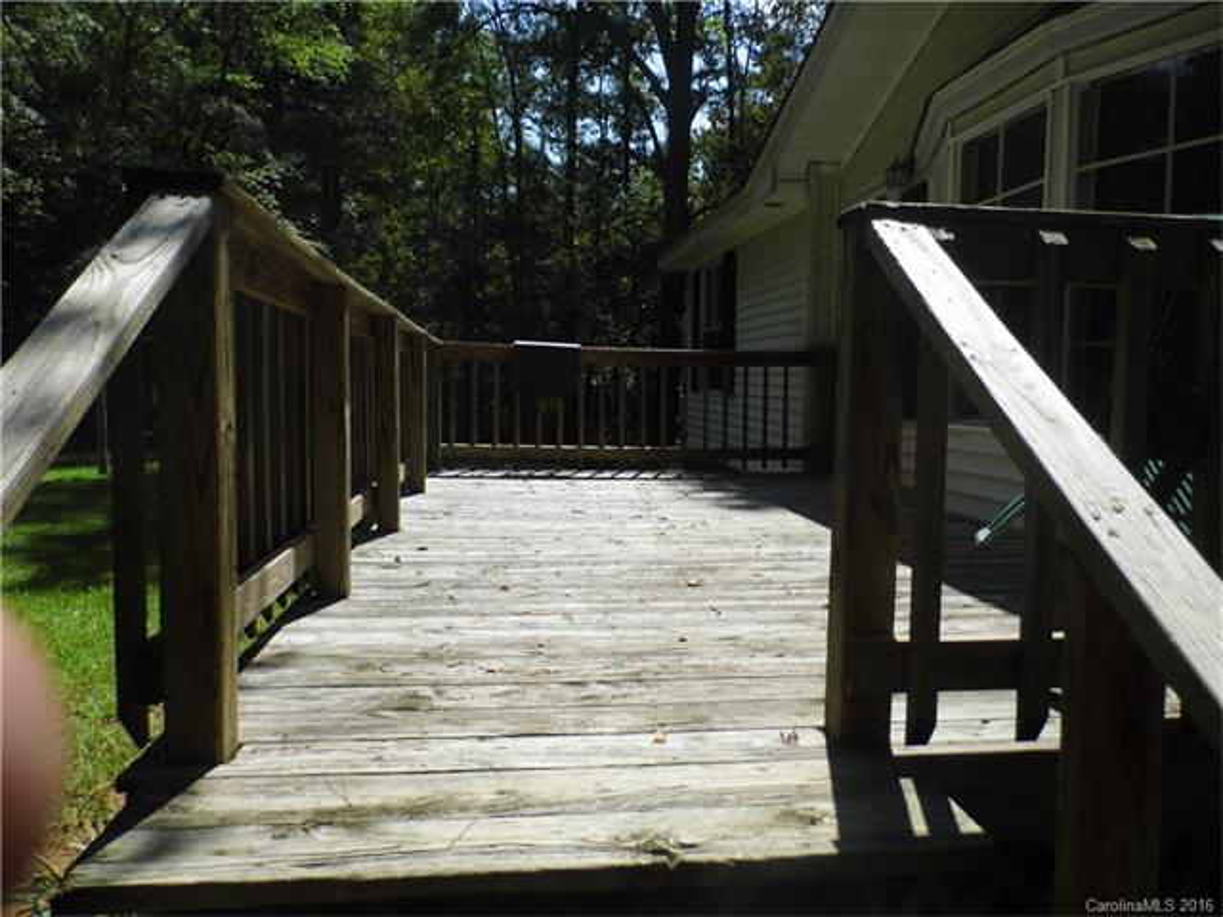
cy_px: 458
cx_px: 612
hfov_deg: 69.4
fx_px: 883
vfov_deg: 54.9
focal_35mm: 25
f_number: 8.9
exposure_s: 1/189
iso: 100
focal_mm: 4.46
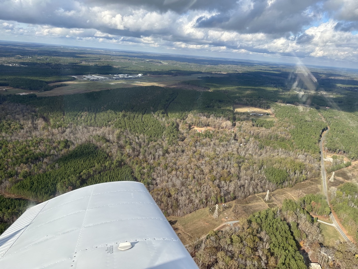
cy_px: 134
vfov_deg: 56.8
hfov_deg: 71.6
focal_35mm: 24
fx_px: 248
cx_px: 179
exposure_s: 1/4016
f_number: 1.78
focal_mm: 6.86
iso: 80
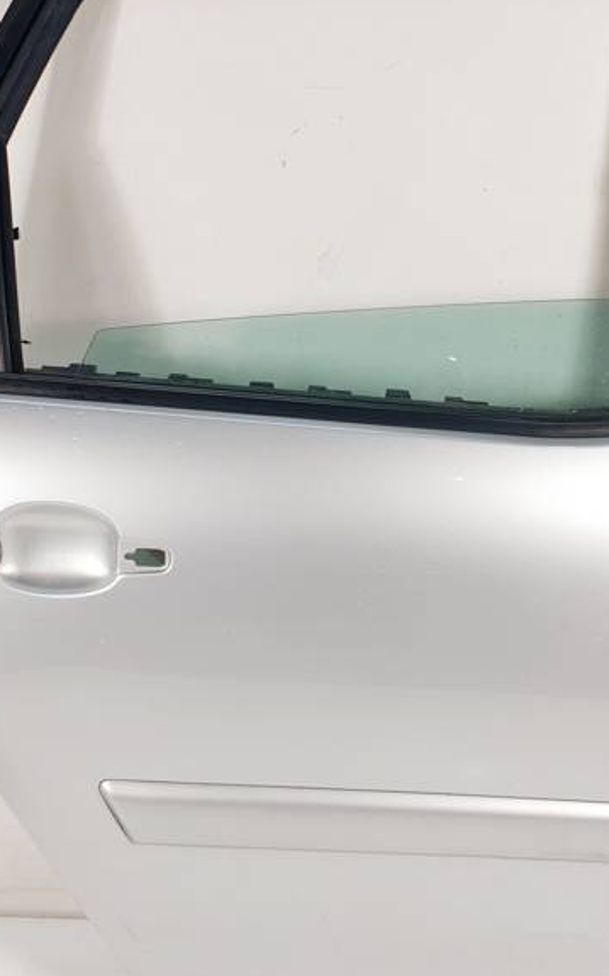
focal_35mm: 46
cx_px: 385
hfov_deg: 27.9
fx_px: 1222
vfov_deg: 43.5
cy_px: 494
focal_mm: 4.3
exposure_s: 1/100
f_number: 2.4
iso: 50
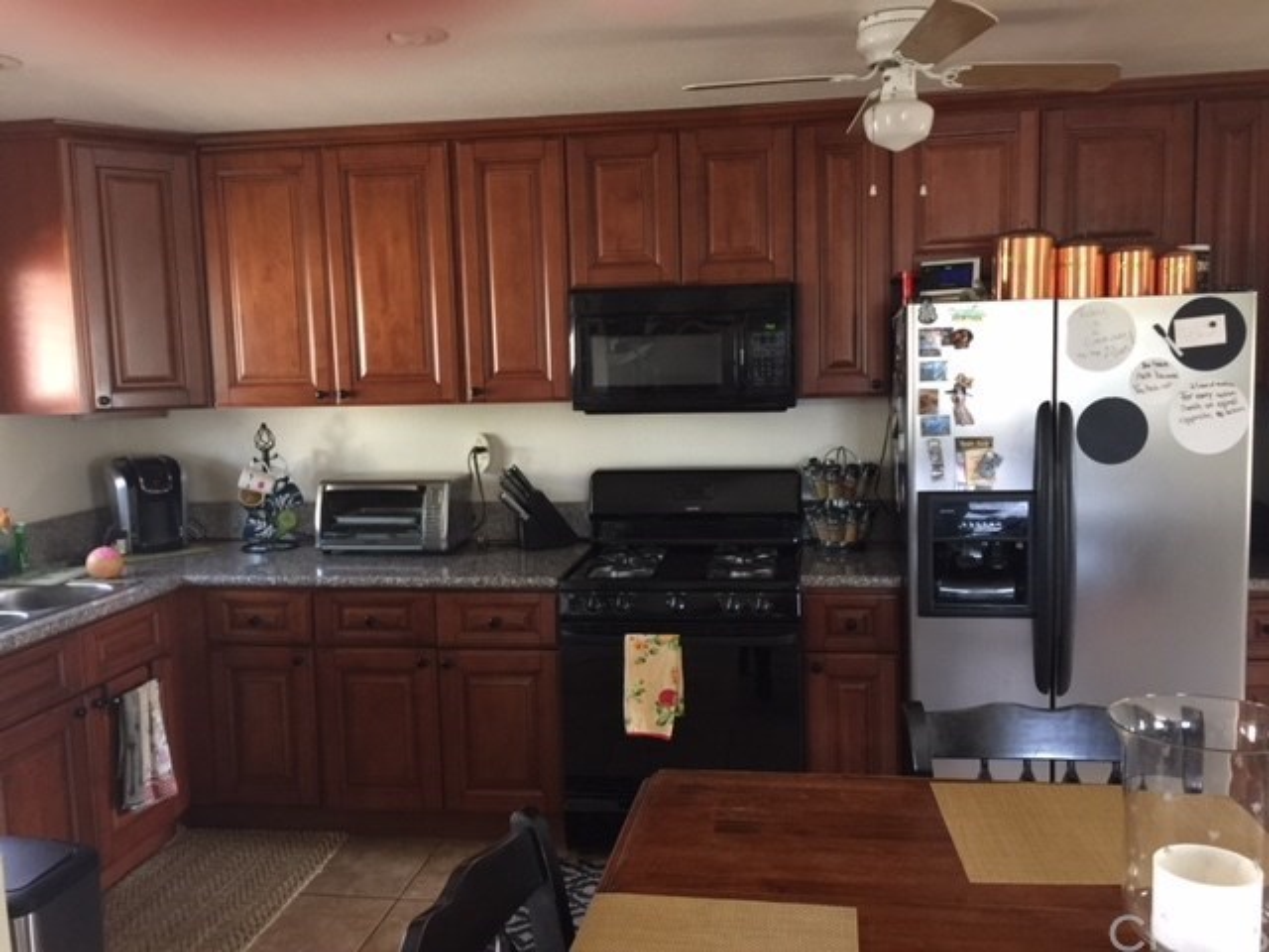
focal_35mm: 29
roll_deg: +0.8
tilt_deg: -5.6
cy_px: 476
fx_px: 1063
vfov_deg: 48.2
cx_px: 634
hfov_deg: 61.7
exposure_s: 1/15
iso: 100
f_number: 2.2
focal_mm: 4.15
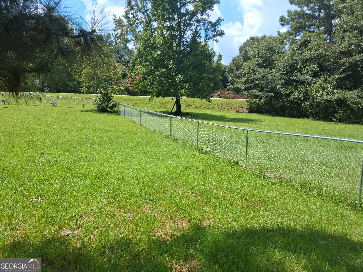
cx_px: 182
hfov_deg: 67.3
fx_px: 273
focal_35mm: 26
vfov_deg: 53.1
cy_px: 136
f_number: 1.8
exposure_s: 1/581
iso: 25
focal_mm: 3.98
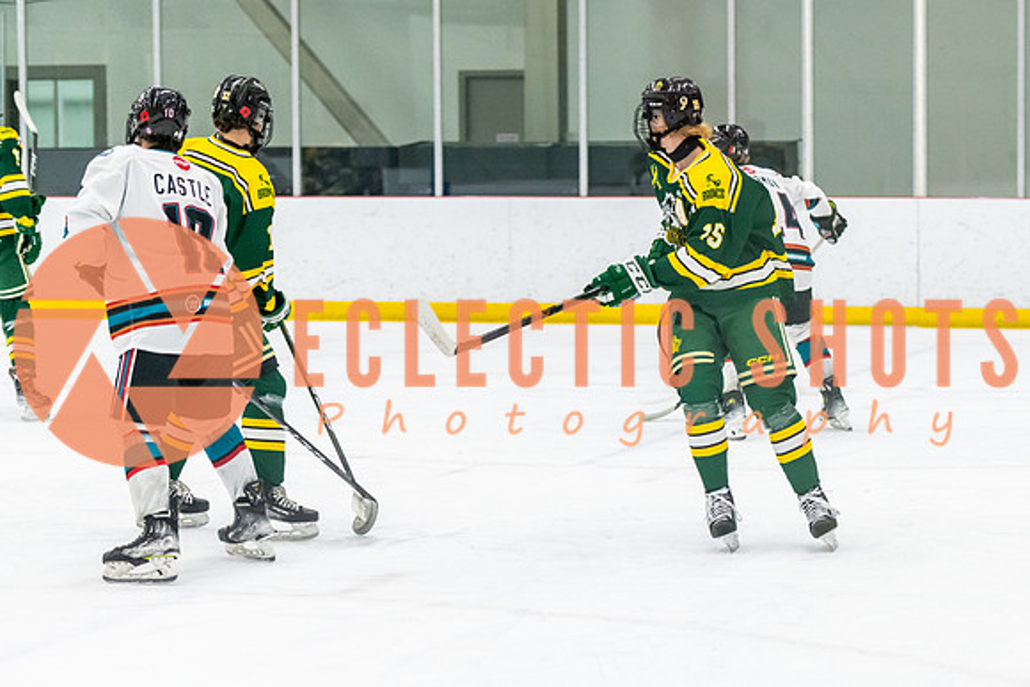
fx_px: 3261
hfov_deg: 17.9
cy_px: 382
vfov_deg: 12.0
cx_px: 675
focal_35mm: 114
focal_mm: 86
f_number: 2.8
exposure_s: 1/800
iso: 4000
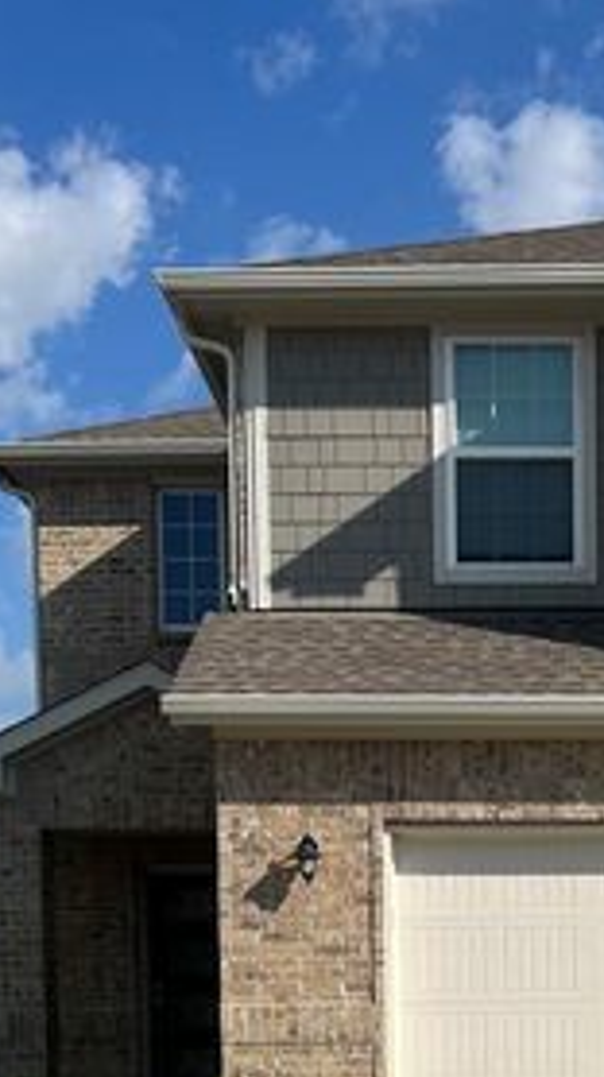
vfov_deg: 28.8
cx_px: 558
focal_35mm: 68
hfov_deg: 17.4
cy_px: 1102
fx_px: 1940
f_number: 1.5
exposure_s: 1/8000
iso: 50
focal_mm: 5.7
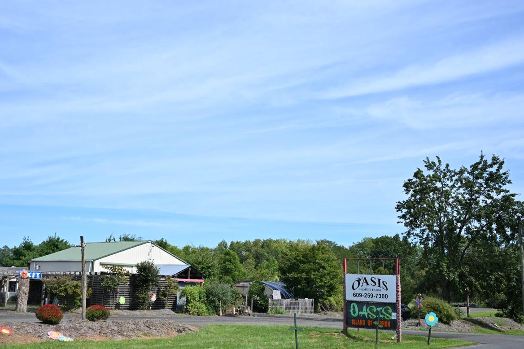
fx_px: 538
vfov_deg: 35.9
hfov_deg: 51.7
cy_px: 189
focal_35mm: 37
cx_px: 227
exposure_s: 1/1000
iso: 400
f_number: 8
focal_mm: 30
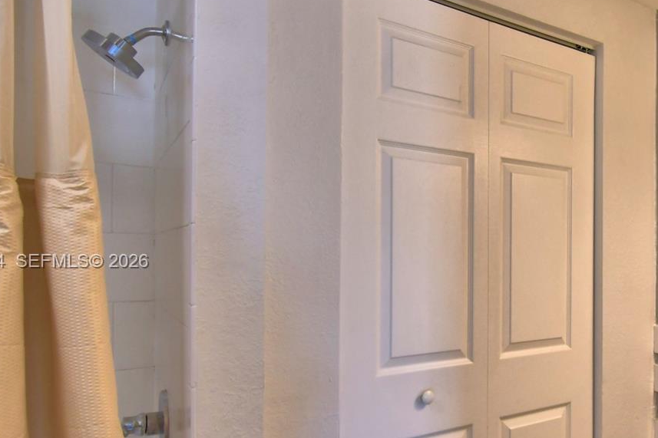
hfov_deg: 60.4
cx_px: 524
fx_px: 512
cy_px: 262
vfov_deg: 46.1
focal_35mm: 28
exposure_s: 1/125
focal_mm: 10
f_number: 4.5
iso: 400
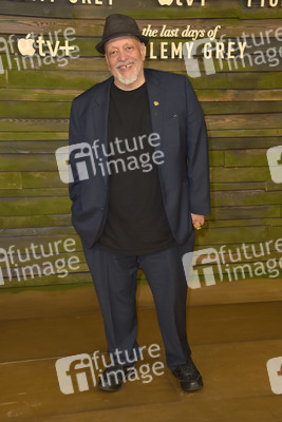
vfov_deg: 36.2
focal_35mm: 55
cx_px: 141
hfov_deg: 24.6
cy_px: 211
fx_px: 646
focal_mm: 55
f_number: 7.1
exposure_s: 1/250
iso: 320
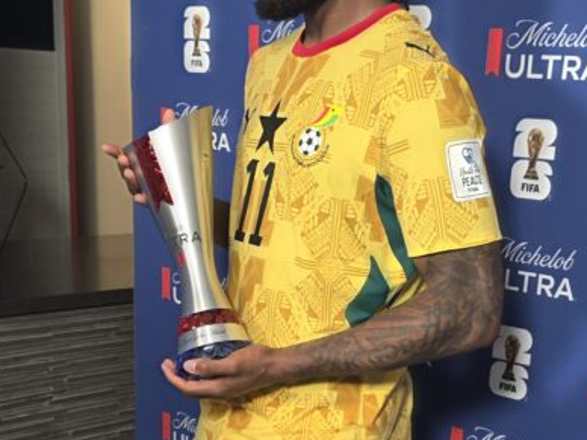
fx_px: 1153
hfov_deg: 28.5
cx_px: 330
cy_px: 492
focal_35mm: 68
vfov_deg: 20.5
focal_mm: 6.25
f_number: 1.7
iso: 50
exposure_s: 1/60
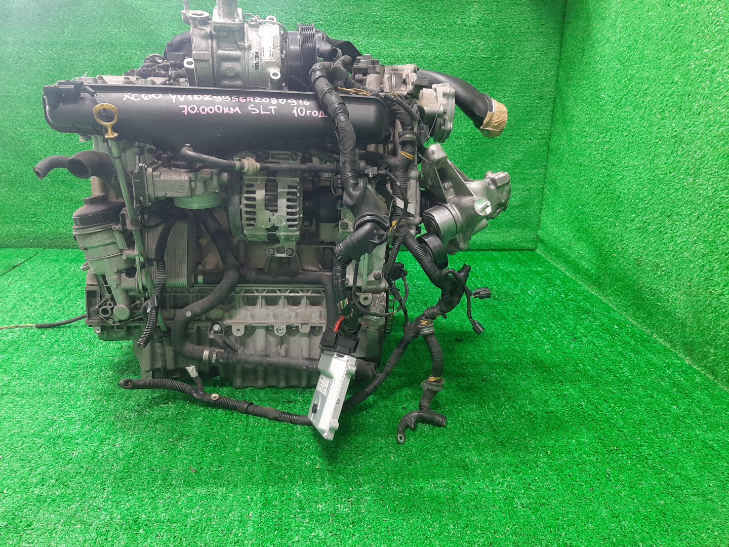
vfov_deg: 53.1
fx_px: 548
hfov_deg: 67.3
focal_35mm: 26
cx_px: 364
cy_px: 274
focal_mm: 3.93
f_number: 1.7
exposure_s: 1/50
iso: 200
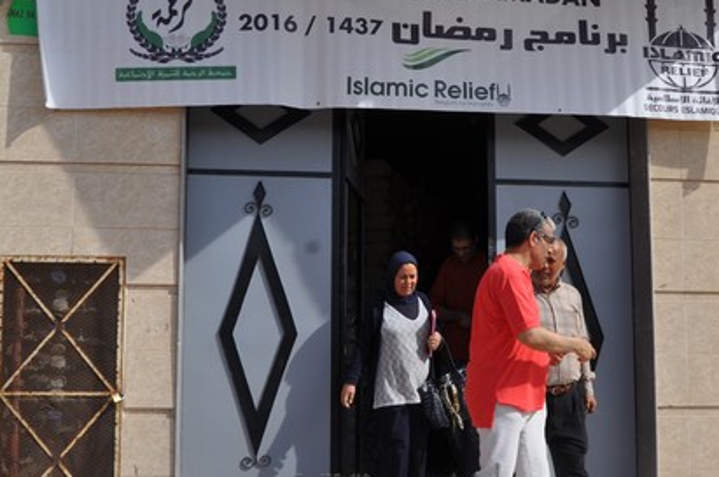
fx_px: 1073
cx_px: 390
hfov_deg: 37.0
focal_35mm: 54
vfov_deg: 25.1
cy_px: 240
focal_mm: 23
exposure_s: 1/400
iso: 200
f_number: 10
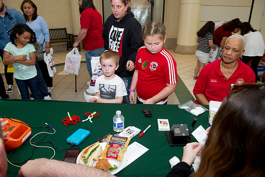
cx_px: 132
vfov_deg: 49.5
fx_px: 191
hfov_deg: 69.4
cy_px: 88
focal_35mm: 26
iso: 1250
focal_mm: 26
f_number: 5.6
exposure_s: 1/200
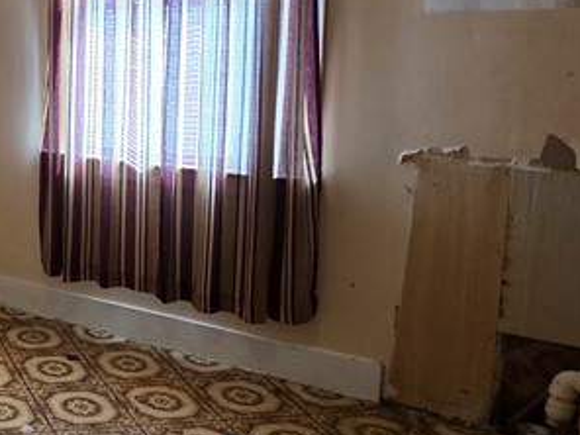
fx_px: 754
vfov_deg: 31.8
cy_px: 133
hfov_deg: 32.4
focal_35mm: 45
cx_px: -163
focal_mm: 2.2
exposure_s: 1/60
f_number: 1.9
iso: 320
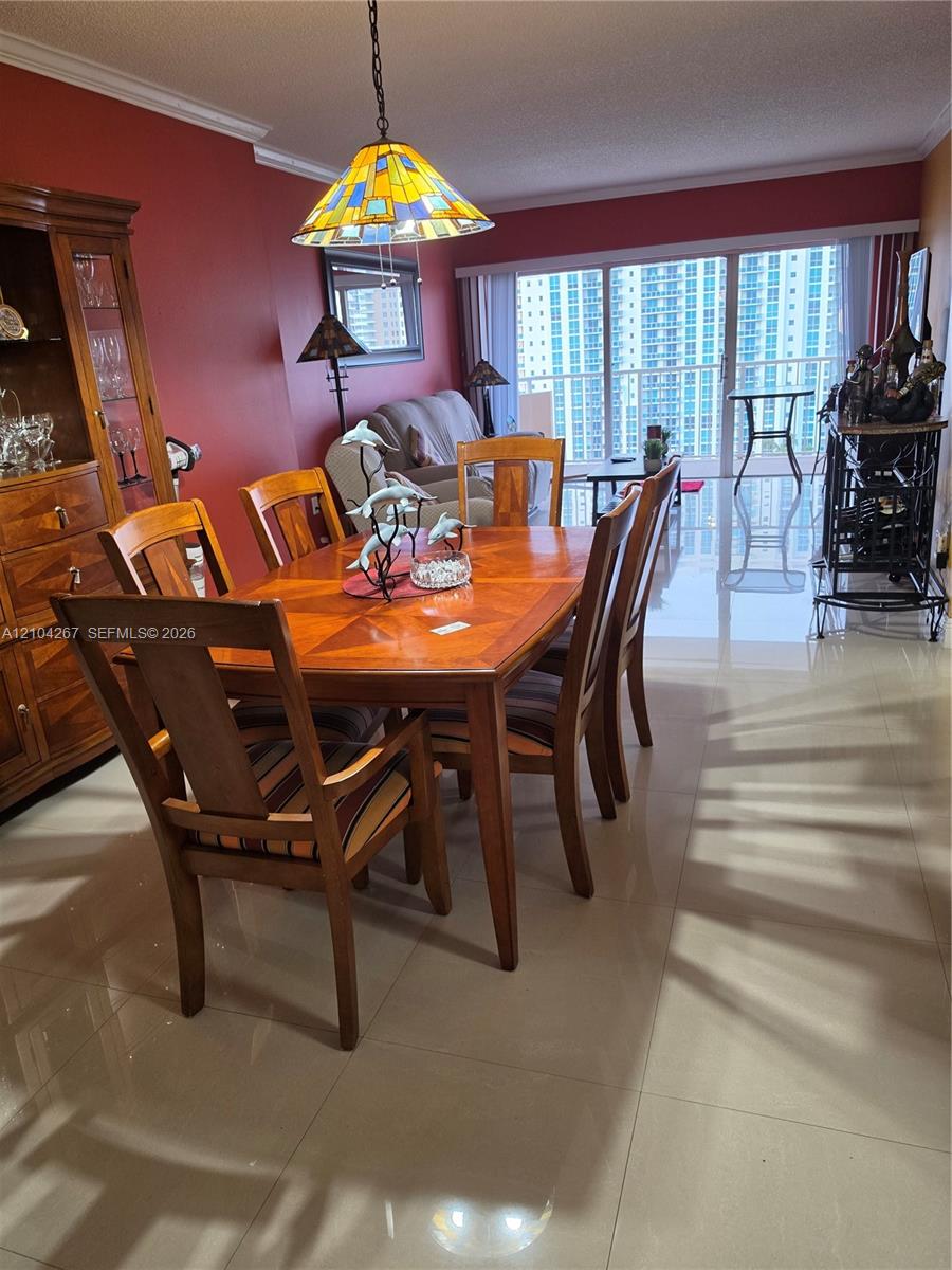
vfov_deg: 73.9
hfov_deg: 58.9
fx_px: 843
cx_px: 476
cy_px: 635
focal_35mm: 23
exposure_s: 1/120
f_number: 1.4
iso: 125
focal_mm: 6.5
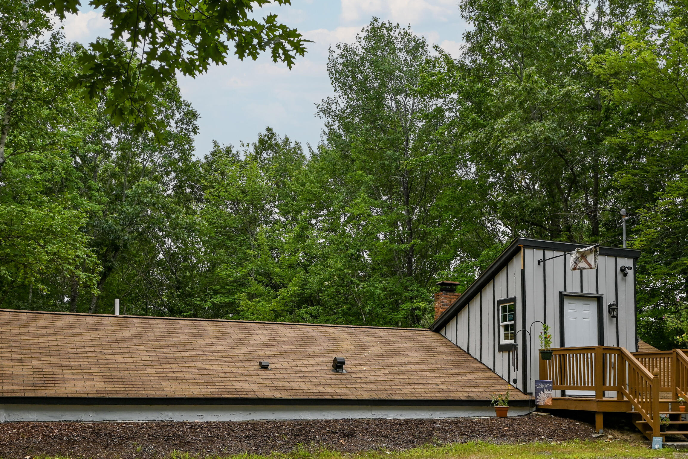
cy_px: 269
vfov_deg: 31.1
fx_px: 822
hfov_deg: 45.4
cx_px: 362
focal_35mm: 43
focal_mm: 22
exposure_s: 1/250
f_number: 5.6
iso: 180
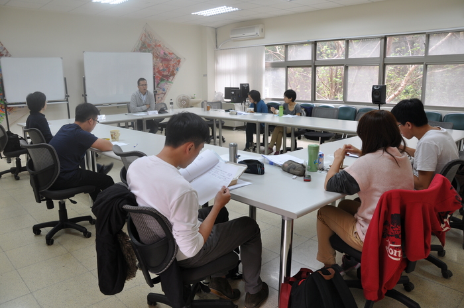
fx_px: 348
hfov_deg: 67.4
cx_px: 232
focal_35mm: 27
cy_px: 154
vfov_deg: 47.8
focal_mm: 18
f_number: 5.6
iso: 250
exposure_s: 1/30
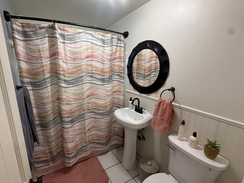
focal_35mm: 16
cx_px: 105
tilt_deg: -12.3
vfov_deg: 78.1
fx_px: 113
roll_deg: +0.9
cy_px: 92
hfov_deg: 93.9
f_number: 2.2
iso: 320
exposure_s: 1/120
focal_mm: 2.22
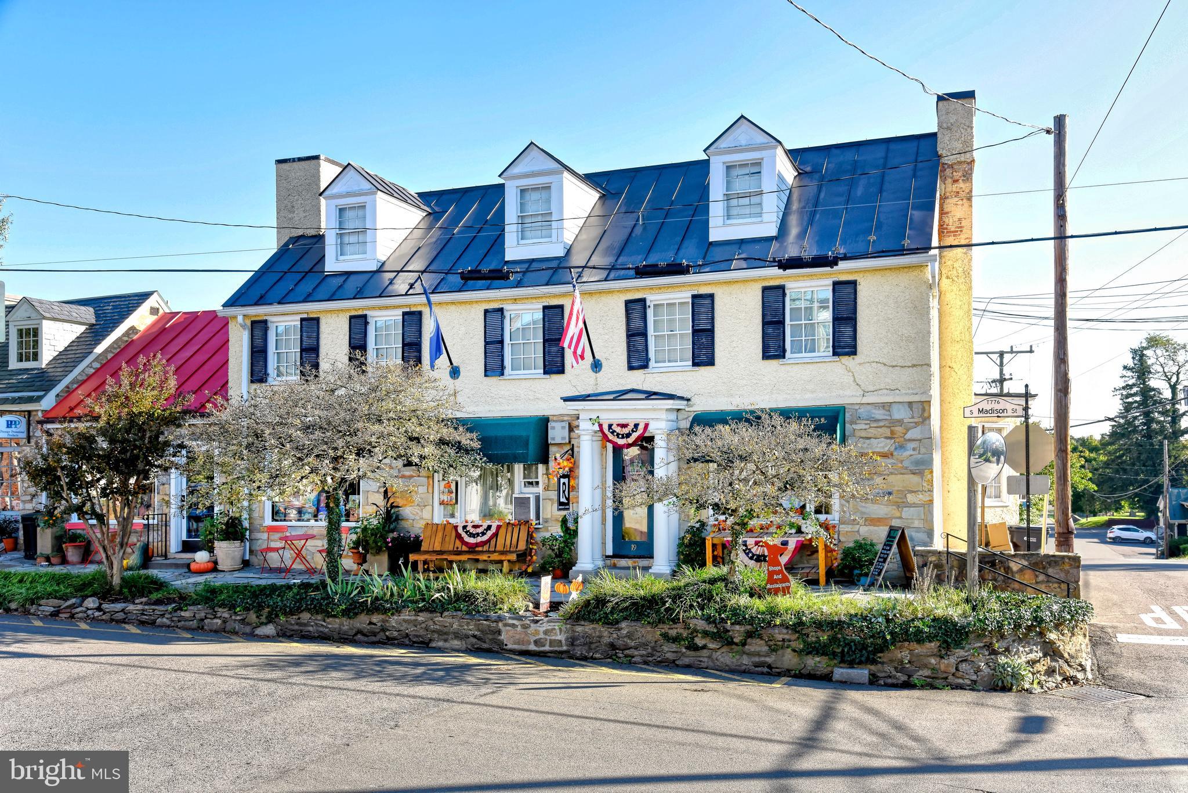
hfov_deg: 58.7
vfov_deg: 41.1
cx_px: 594
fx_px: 1056
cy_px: 396
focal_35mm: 32
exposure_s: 1/250
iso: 320
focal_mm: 32
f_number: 7.1
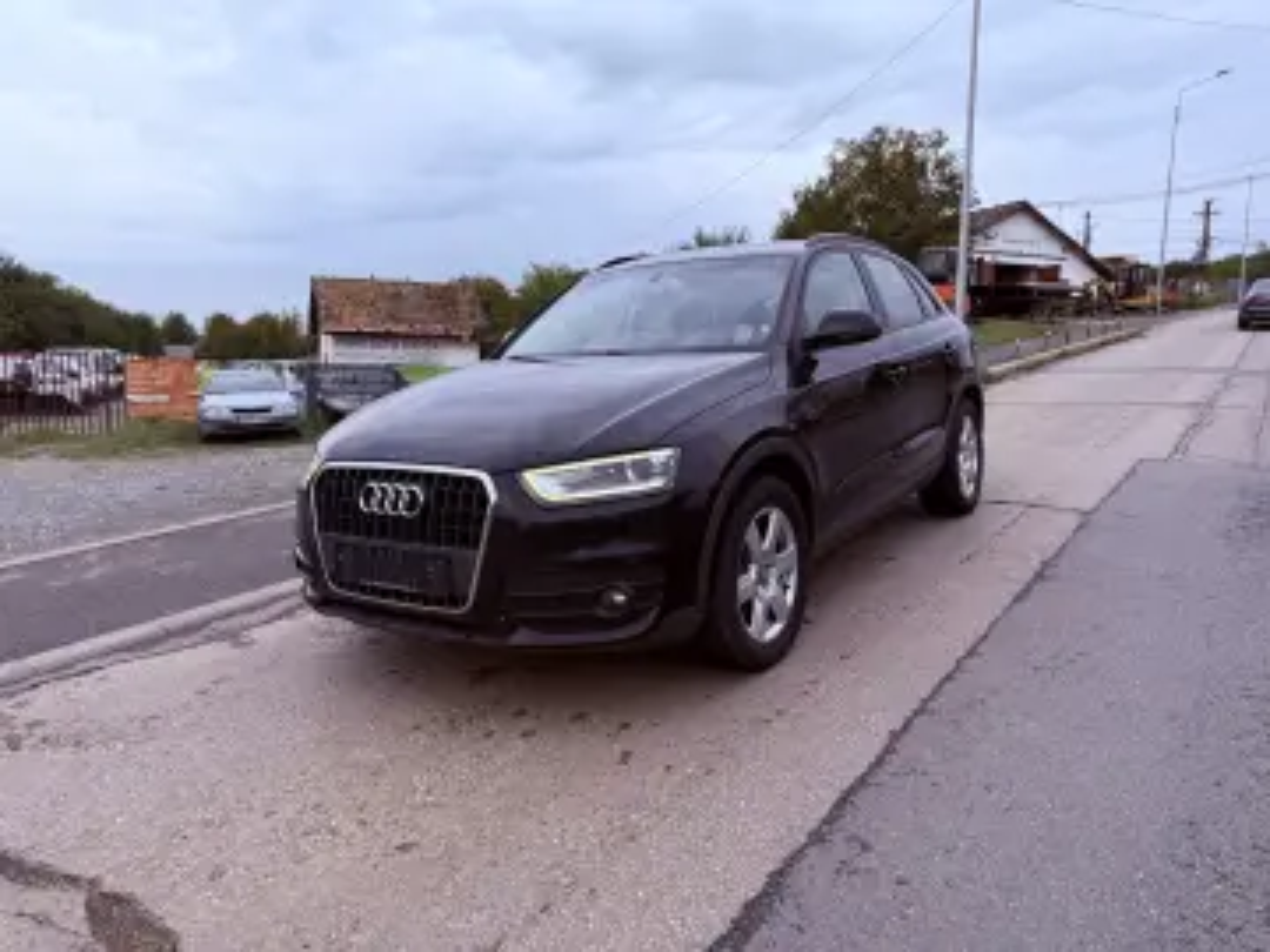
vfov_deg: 56.8
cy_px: 476
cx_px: 635
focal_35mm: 24
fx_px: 881
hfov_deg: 71.6
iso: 80
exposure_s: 1/822
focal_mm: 6.76
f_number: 1.78
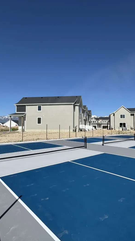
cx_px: 87
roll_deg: +0.1
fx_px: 134
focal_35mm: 21
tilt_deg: +1.5
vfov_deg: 83.8
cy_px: 123
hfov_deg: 52.8
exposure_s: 1/3906
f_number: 2.2
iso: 50
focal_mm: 2.22
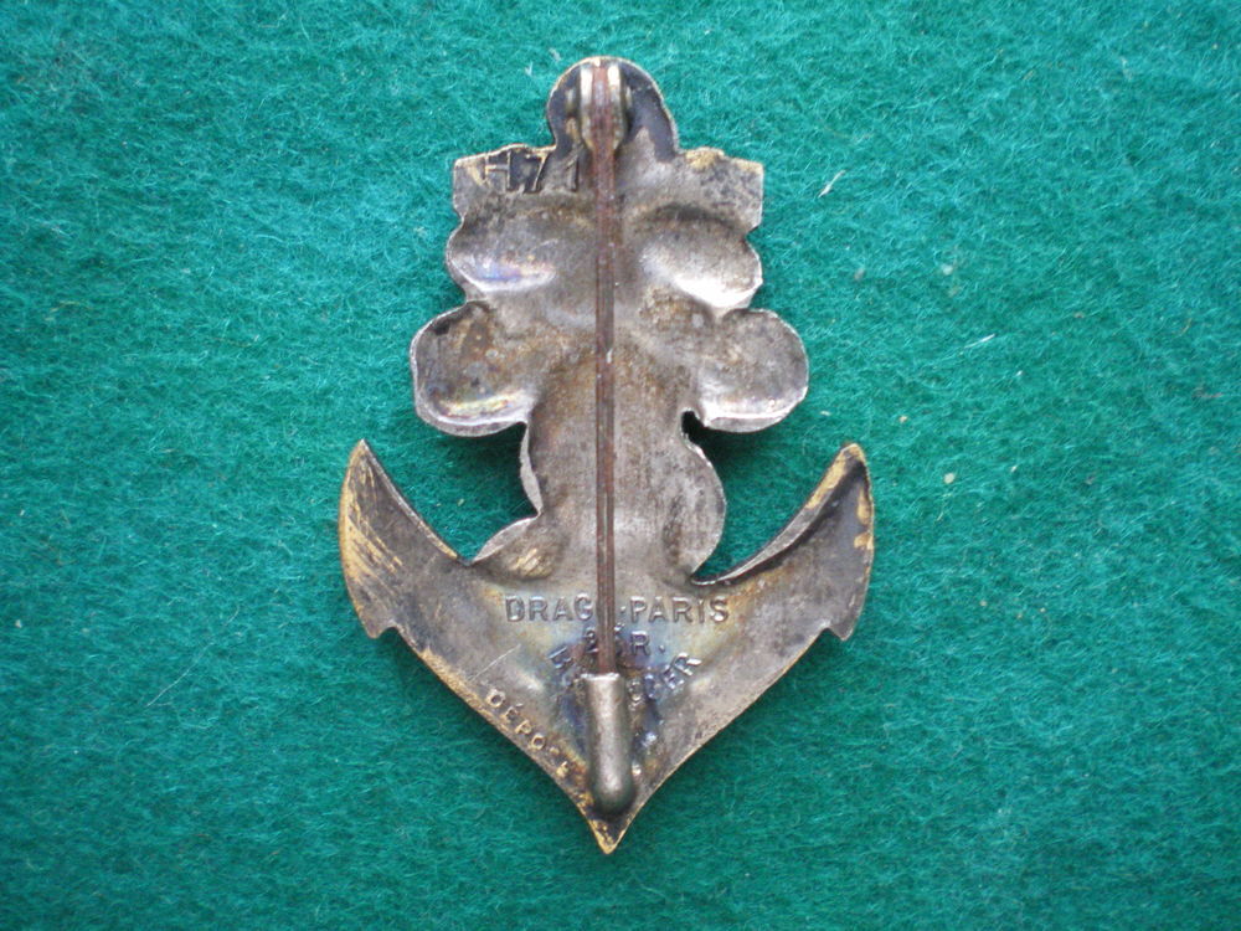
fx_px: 1362
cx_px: 620
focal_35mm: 38
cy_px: 466
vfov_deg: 37.7
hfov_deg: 49.0
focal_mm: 6.3
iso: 400
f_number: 3.1
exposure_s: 1/25
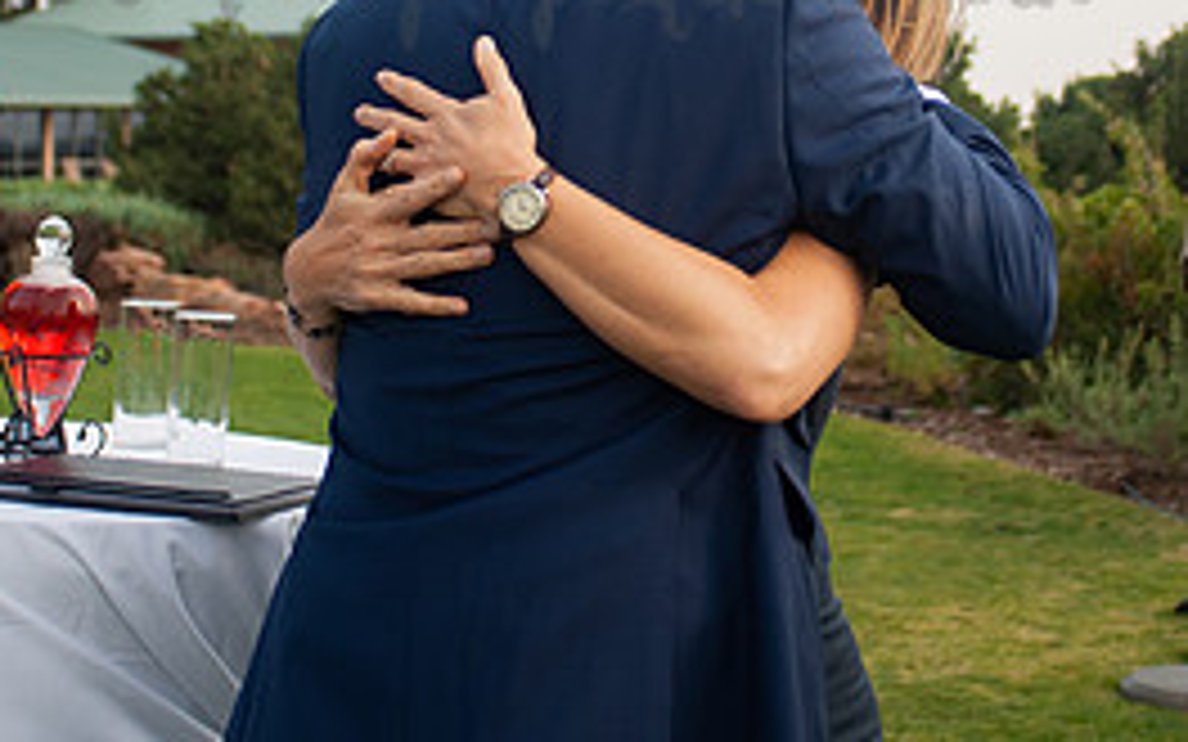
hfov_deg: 27.0
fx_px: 2461
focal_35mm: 76
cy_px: -86
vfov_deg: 16.6
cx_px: 774
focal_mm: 28
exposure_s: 1/2500
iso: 400
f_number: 2.8
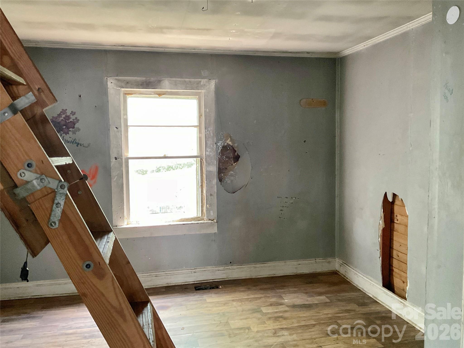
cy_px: 174
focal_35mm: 29
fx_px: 389
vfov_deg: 48.2
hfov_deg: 61.7
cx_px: 232
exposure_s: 1/40
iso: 250
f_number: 1.8
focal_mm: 3
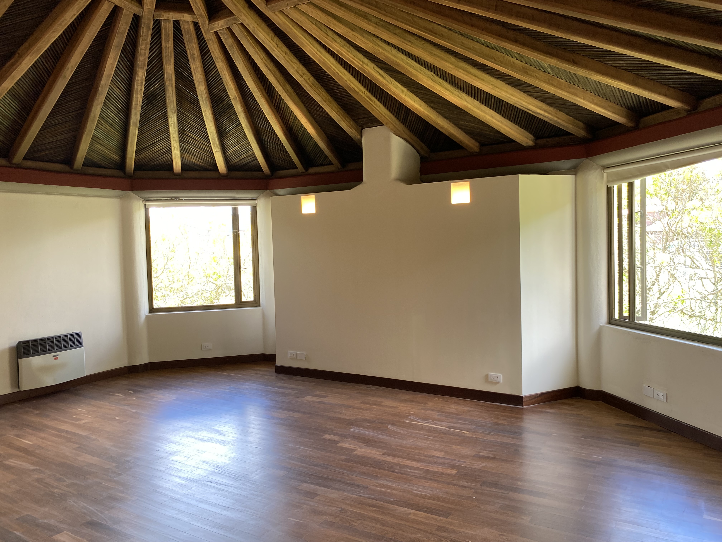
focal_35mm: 26
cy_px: 271
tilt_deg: -2.9
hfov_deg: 67.3
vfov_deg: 53.1
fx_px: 542
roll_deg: +1.9
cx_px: 361
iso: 100
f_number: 1.8
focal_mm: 4.25
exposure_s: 1/120
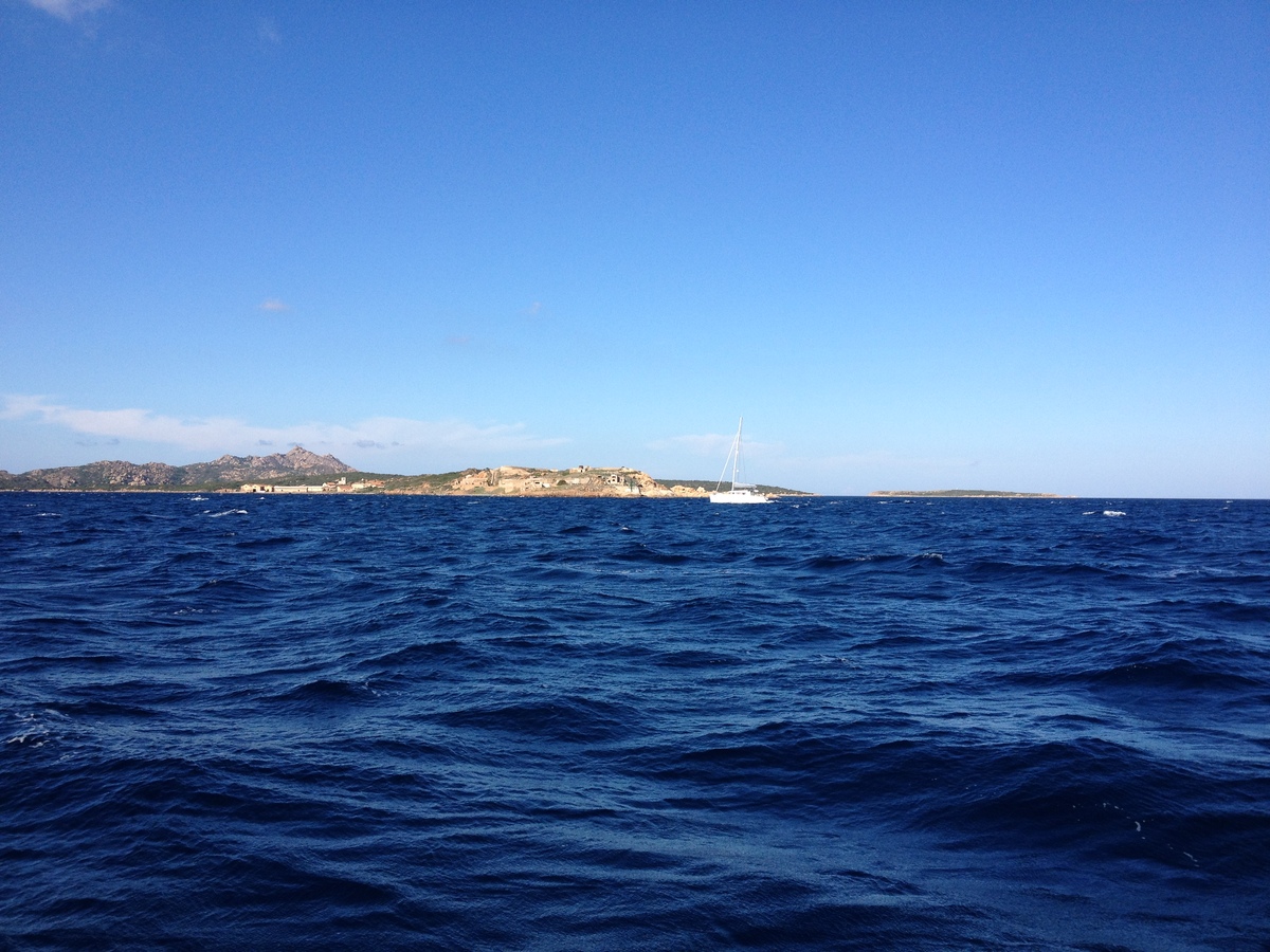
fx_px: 1284
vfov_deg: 40.7
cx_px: 635
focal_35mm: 35
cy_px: 476
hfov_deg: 52.6
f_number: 2.4
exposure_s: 1/1672
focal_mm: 4.28
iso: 64
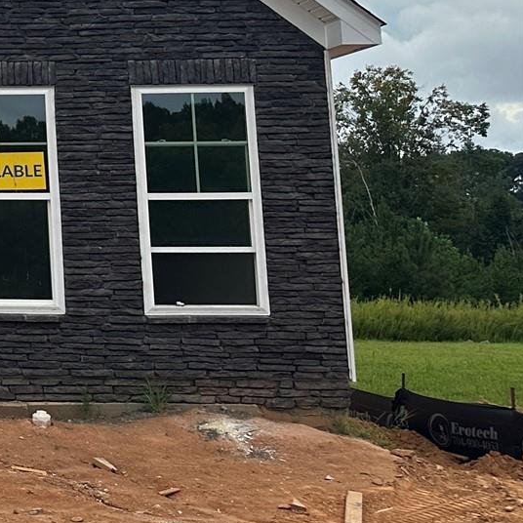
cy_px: 60
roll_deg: -0.1
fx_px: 1385
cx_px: -473
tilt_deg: +8.1
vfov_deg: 21.0
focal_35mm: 81
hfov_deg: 16.9
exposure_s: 1/5848
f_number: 1.78
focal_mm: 6.86
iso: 80
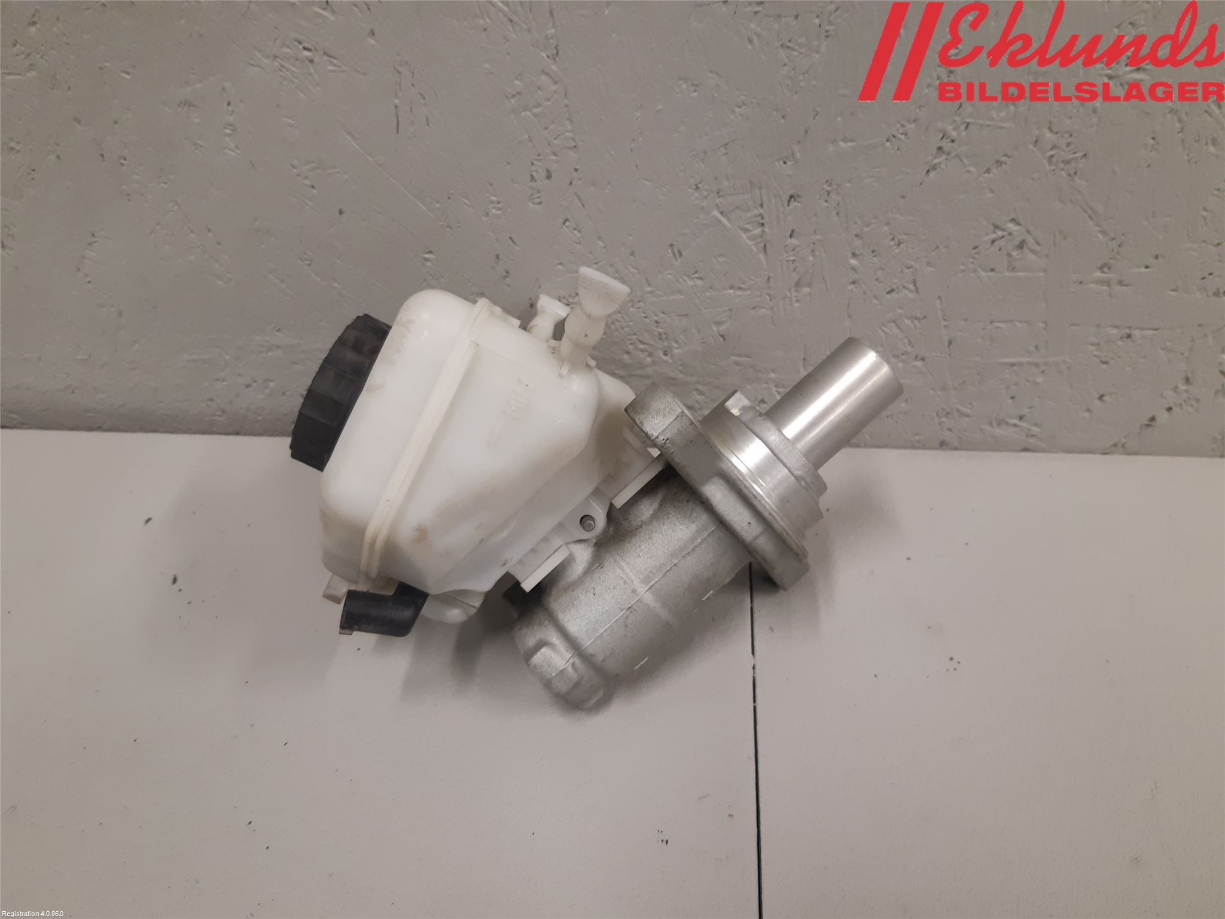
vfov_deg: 53.1
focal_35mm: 26
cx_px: 612
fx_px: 920
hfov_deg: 67.3
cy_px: 460
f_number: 1.7
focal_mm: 3.93
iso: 100
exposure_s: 1/50
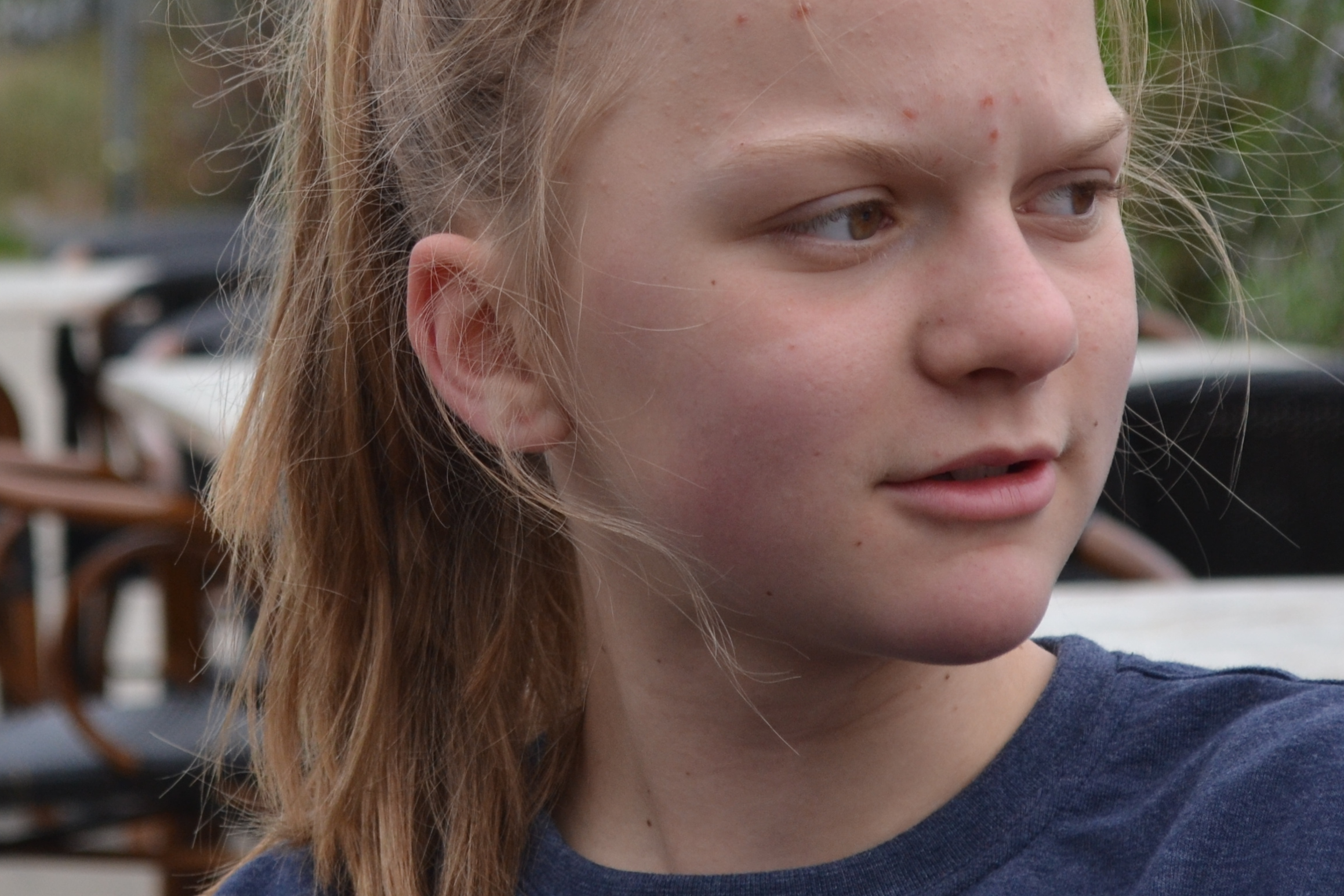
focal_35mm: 164
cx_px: 456
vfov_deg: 8.3
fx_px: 6122
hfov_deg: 12.5
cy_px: 56
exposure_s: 1/500
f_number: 5.6
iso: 400
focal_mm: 55
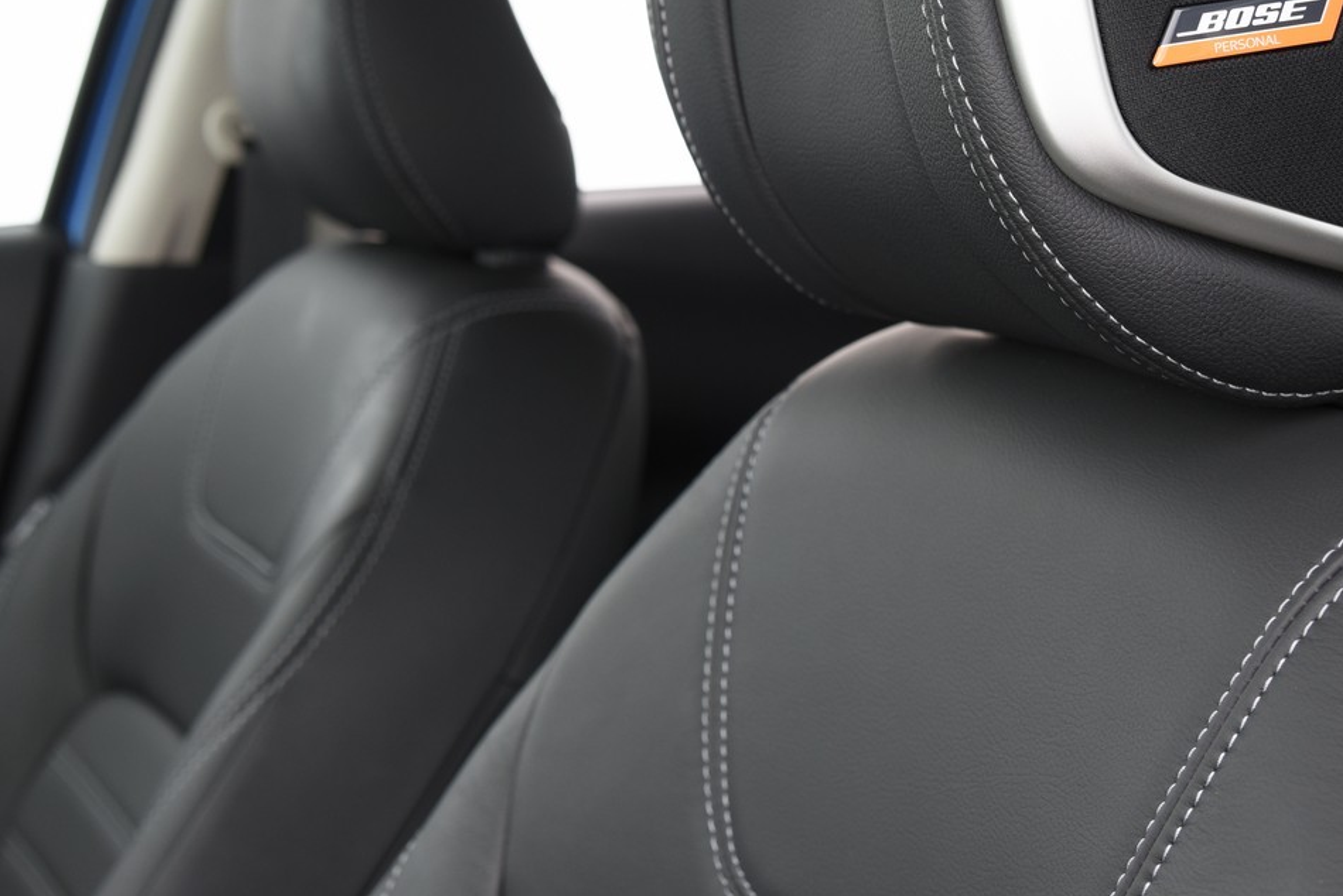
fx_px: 2388
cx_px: 701
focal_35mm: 64
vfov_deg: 21.0
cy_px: 160
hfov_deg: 31.4
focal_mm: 38
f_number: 5.6
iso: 400
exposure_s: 1/200
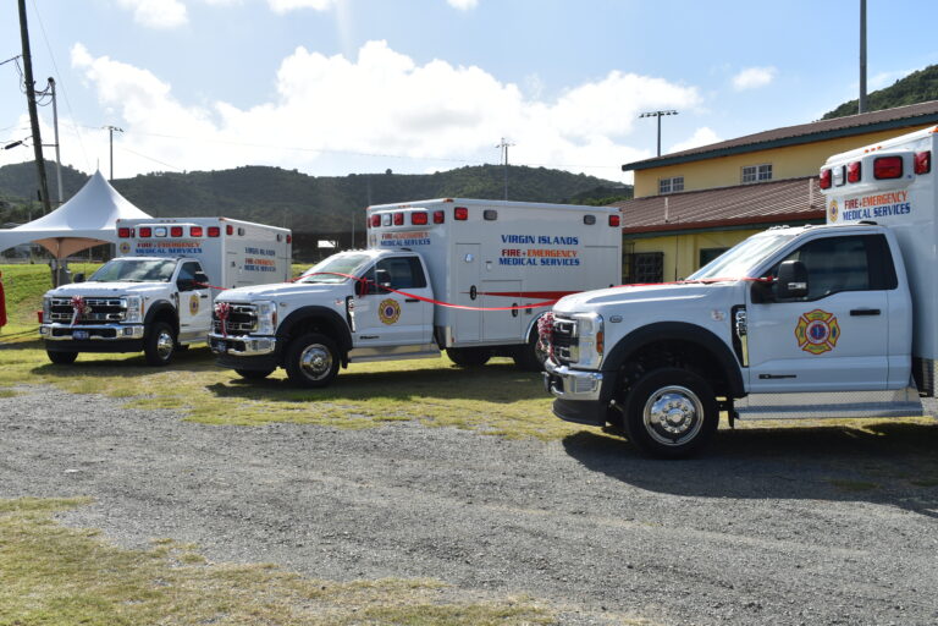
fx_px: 977
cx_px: 469
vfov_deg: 35.5
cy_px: 313
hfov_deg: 51.3
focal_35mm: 38
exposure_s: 1/320
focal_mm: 25
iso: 100
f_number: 9
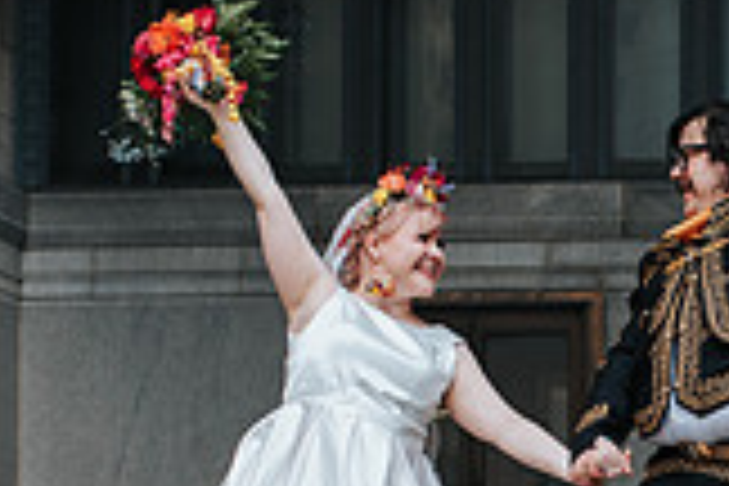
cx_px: 626
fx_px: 2855
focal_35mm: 141
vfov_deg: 9.7
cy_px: 499
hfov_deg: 14.4
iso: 320
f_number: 3.5
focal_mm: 35
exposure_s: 1/800
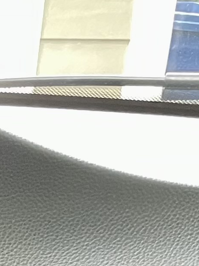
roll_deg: +0.2
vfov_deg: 9.4
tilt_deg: -26.4
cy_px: 776
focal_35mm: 170
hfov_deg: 7.7
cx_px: -384
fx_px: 1304
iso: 200
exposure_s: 1/60
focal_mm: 4.2
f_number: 1.6
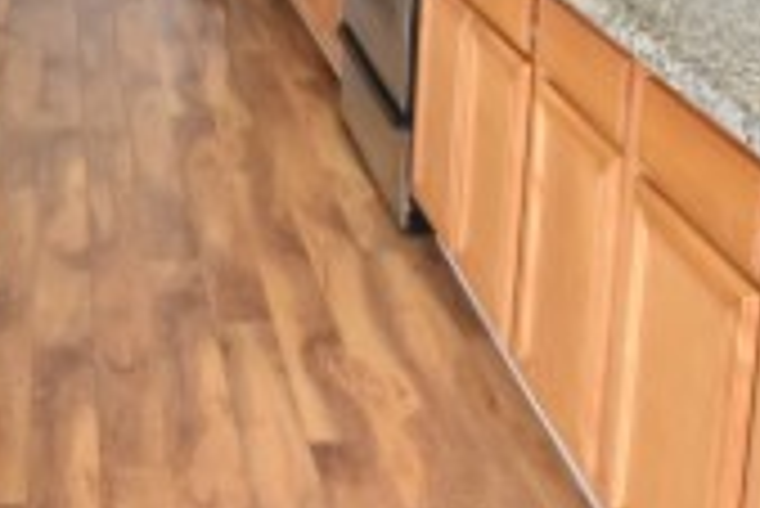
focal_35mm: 64
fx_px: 1352
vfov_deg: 19.8
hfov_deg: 30.4
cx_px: 126
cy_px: -130
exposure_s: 1/45
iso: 800
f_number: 3.5
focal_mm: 10
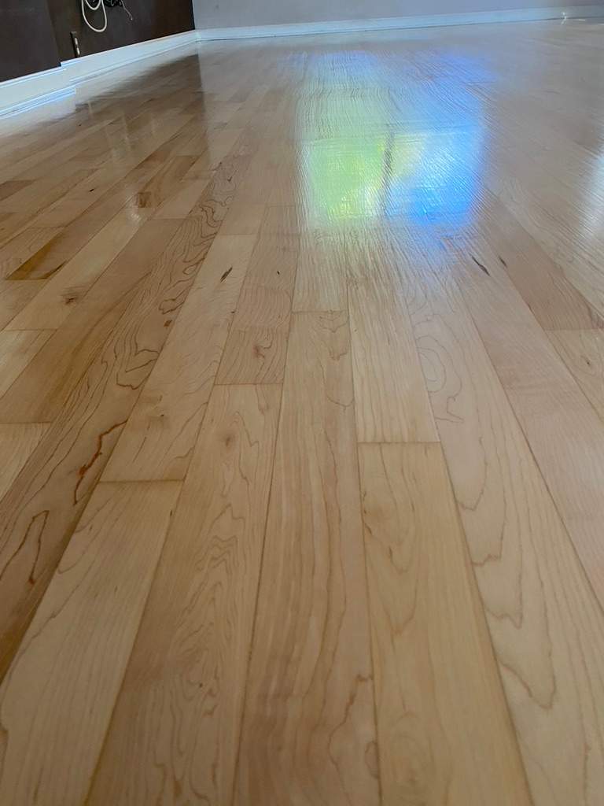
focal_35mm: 26
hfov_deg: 53.1
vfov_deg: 67.3
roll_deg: +2.4
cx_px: 302
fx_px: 605
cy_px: 403
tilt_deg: -34.7
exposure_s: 1/60
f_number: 1.8
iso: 160
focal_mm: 4.25
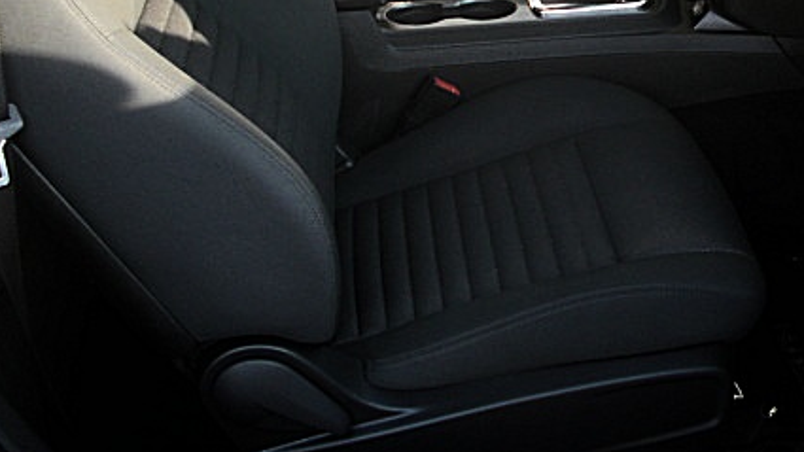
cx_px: 566
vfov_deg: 20.0
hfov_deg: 34.9
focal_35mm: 59
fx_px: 1258
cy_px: 57
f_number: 2.8
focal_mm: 6.3
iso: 100
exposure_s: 1/125
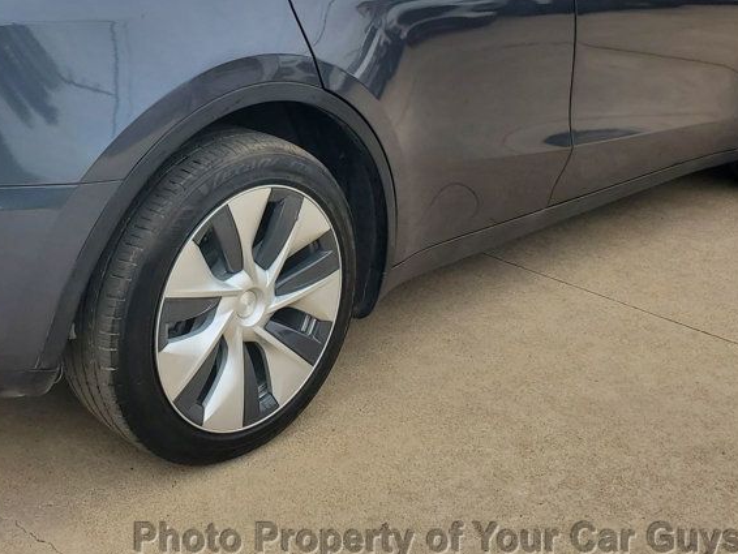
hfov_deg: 39.6
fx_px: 1002
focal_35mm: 47
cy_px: 82
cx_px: 213
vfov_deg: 29.9
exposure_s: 1/845
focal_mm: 4.3
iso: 50
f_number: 2.4
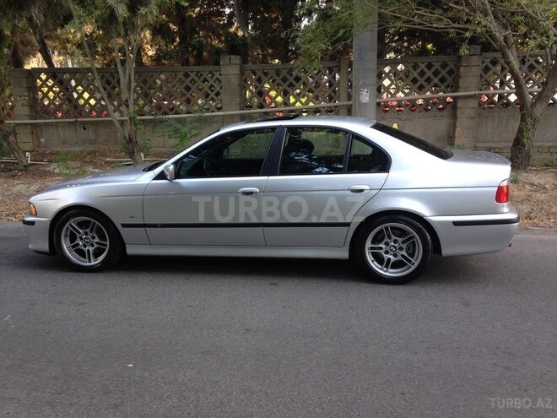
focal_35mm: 33
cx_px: 278
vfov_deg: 42.9
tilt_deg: -10.1
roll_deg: +0.9
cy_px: 209
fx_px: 531
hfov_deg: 55.4
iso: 50
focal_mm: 4.12
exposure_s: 1/60
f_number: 2.4
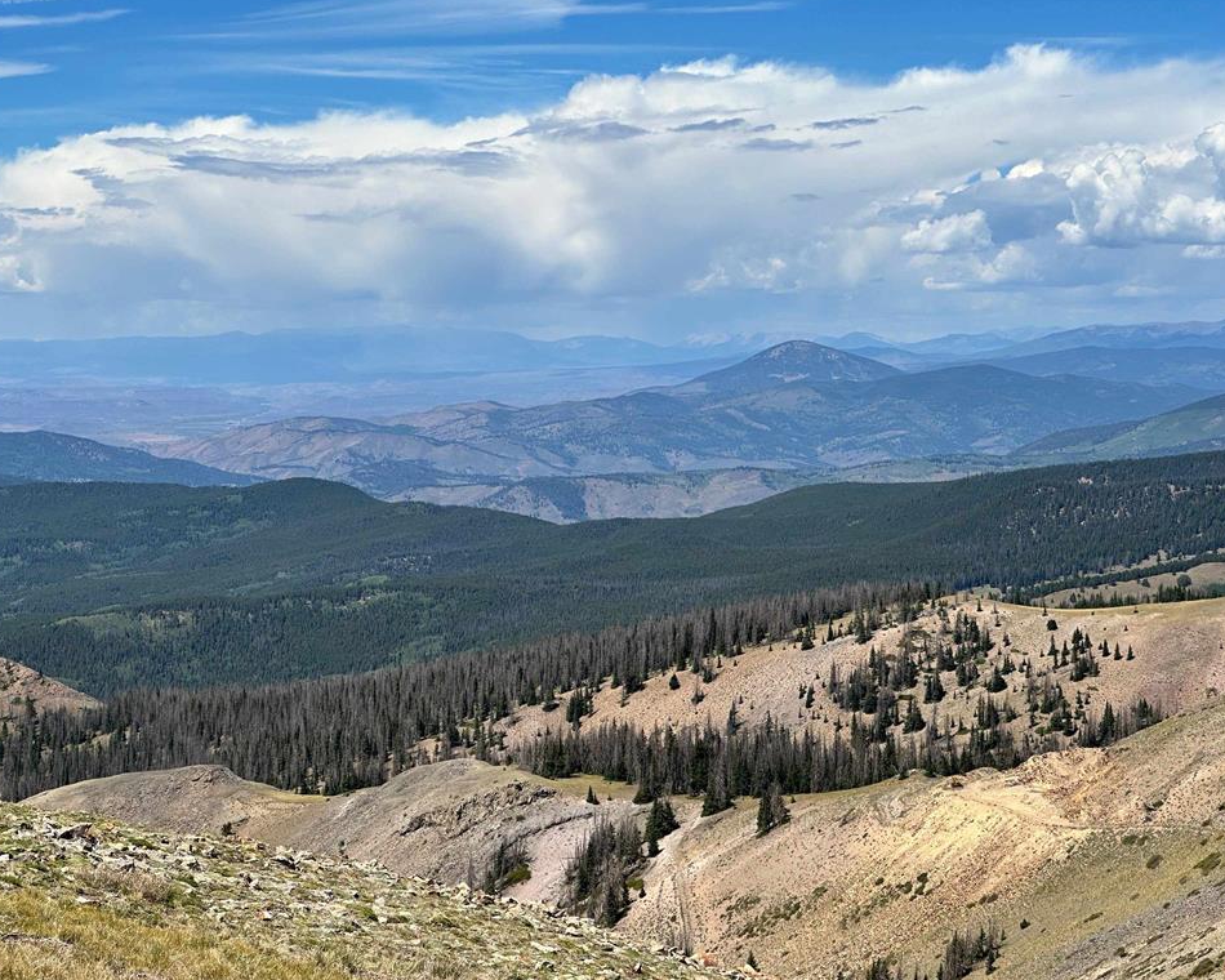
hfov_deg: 23.6
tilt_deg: -3.1
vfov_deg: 18.9
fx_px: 2937
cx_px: 622
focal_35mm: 81
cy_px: 486
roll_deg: +0.0
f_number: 2.8
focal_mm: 9
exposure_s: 1/1233
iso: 32
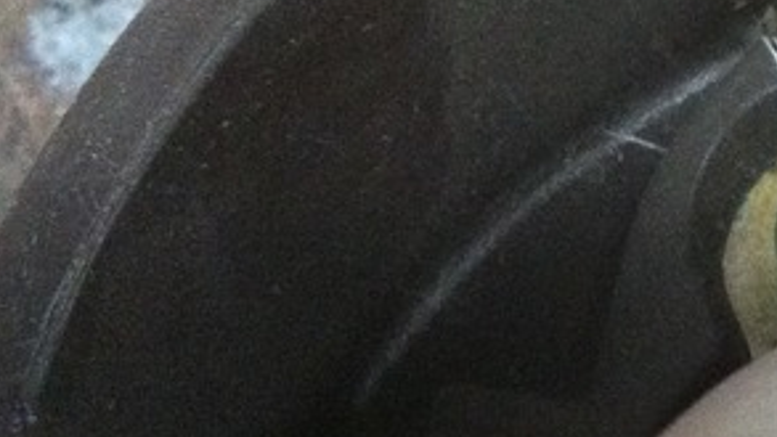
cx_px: 1130
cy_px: -46
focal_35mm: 133
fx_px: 2741
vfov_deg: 9.0
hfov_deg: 15.1
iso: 400
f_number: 2.8
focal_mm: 3.85
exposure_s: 1/15
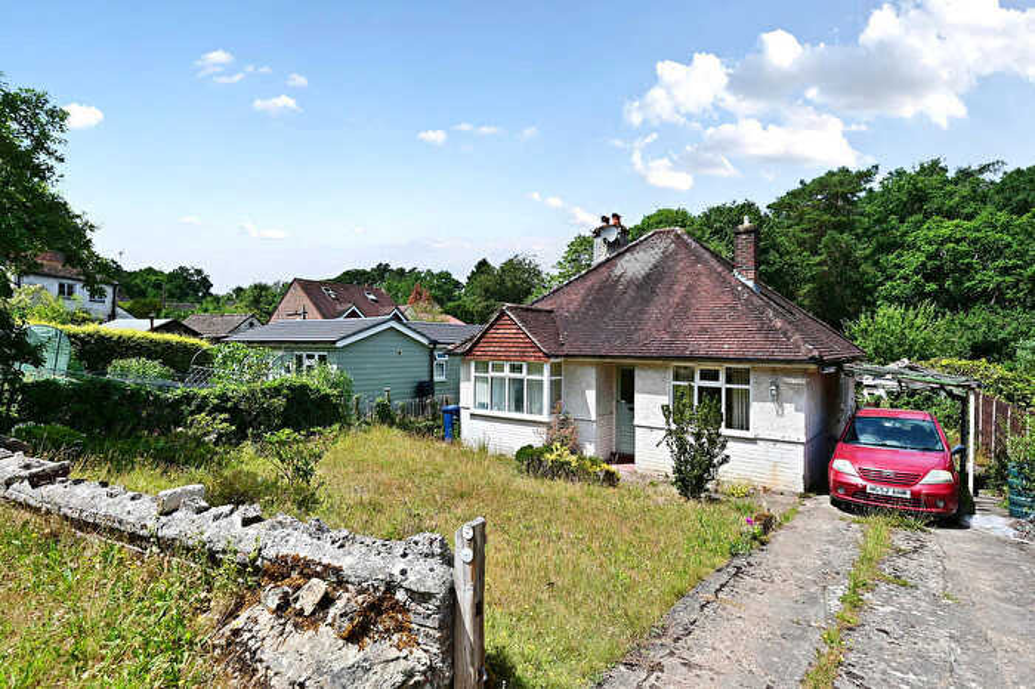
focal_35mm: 18
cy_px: 344
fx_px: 532
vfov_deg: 65.9
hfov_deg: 88.5
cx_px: 518
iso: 400
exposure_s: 1/2500
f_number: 5.6
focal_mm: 18.5
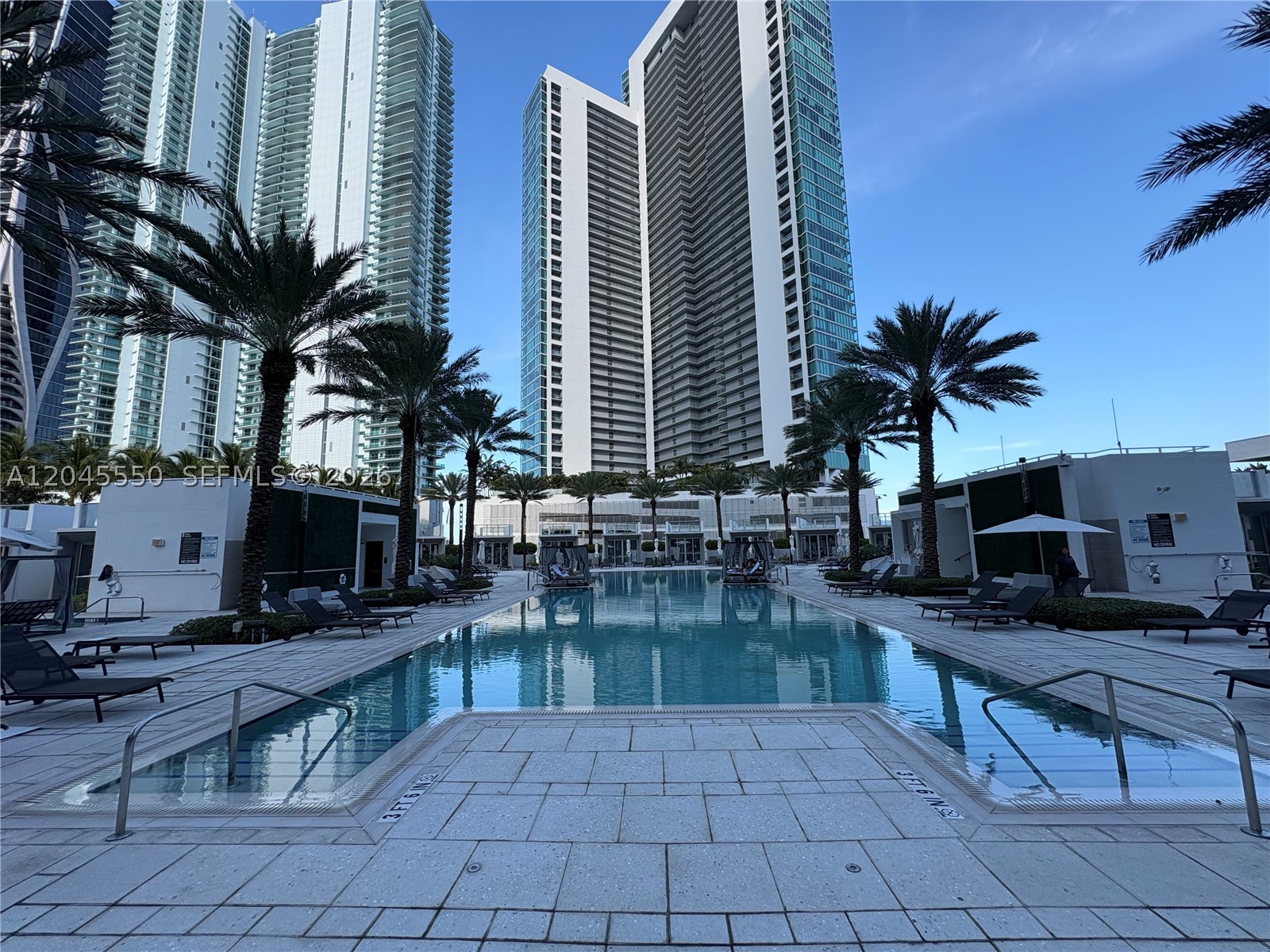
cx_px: 635
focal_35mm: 14
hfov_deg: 102.1
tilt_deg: +8.2
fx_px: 514
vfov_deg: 85.7
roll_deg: +1.3
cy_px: 476
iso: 50
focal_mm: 2.22
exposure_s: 1/573
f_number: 2.2
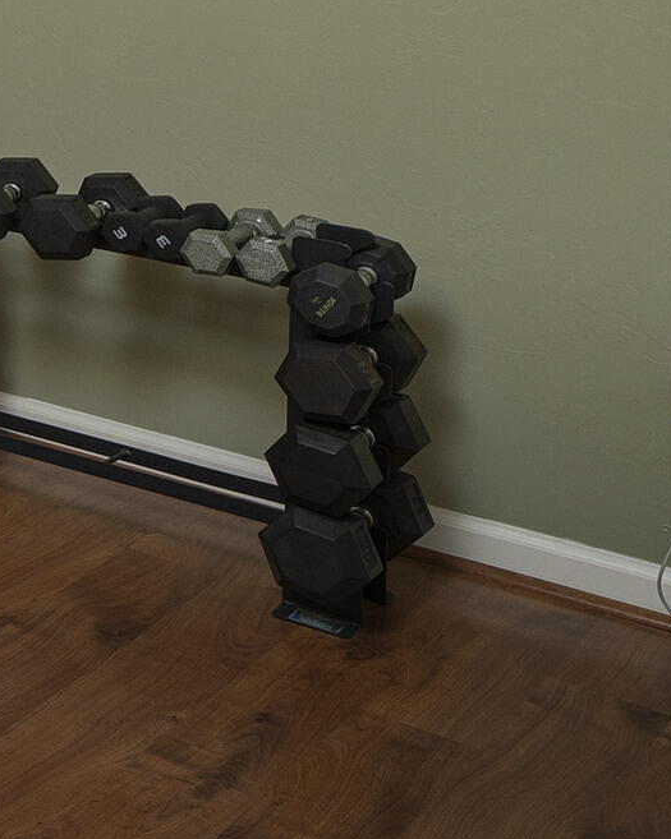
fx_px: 1888
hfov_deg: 13.3
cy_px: -275
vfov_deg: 22.3
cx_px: -1040
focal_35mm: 76
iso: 200
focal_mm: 19
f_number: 7.1
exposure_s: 1/10
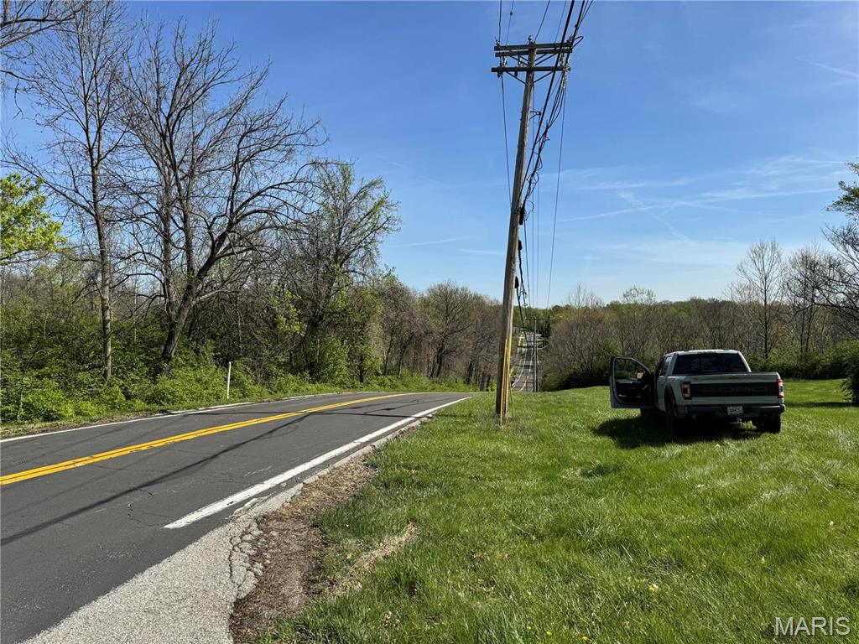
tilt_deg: -0.3
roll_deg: -0.2
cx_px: 430
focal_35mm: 24
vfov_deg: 56.8
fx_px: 596
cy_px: 322
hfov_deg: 71.6
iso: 80
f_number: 1.78
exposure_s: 1/5348
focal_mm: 6.76
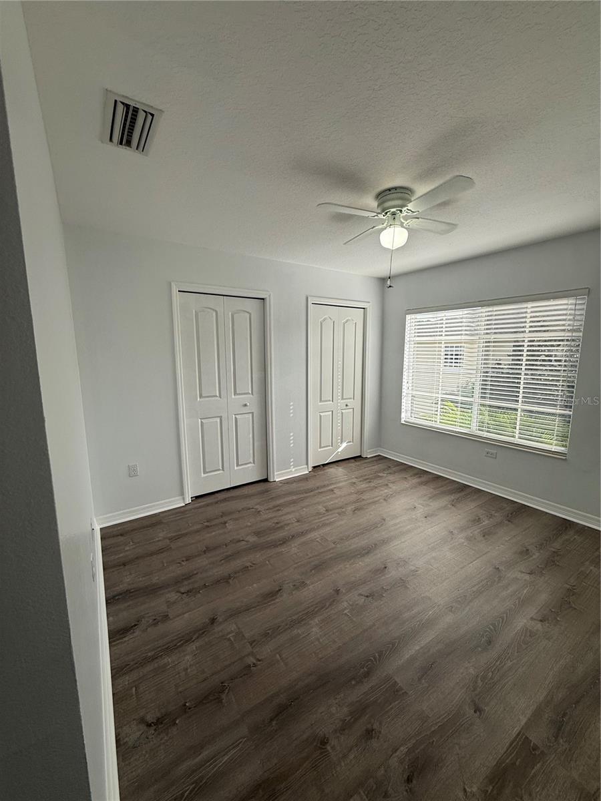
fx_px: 324
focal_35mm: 14
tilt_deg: -6.9
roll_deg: +2.4
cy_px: 400
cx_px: 300
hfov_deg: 85.7
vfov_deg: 102.1
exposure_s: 1/245
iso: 64
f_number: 2.2
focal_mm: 2.22
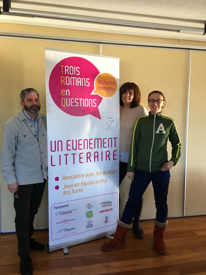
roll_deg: -1.3
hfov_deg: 48.2
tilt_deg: -3.8
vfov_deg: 61.7
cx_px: 103
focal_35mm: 29
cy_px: 138
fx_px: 230
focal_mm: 4.15
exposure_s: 1/33
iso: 32
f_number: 2.2
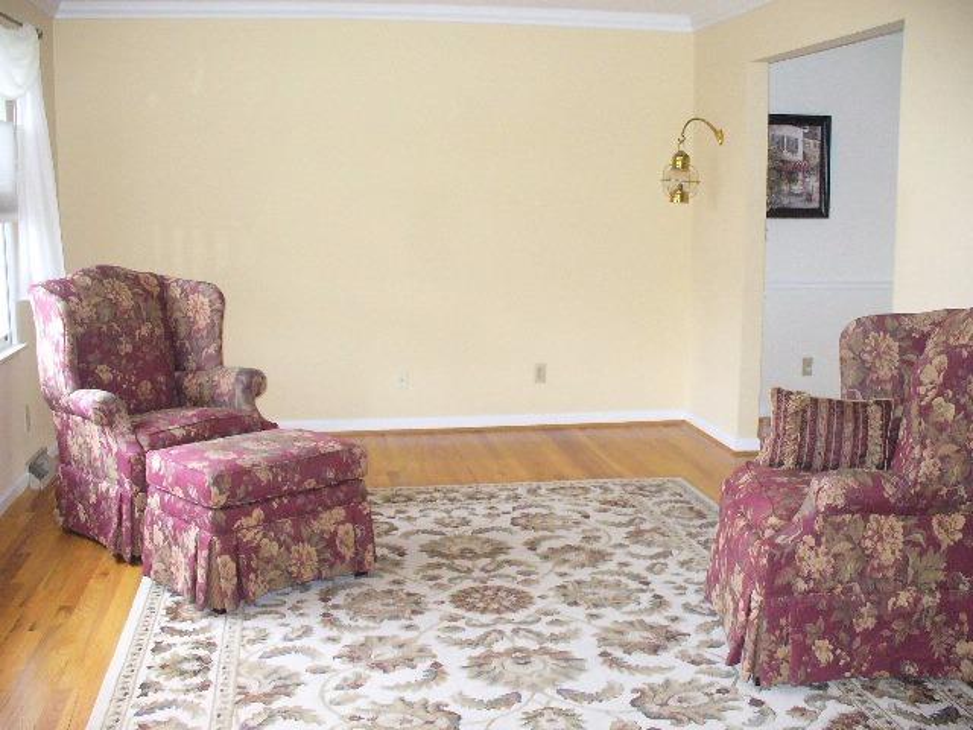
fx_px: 1040
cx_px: 486
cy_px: 365
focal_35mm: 37
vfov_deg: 38.7
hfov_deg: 50.1
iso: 400
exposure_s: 1/30
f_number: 2.8
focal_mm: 6.1
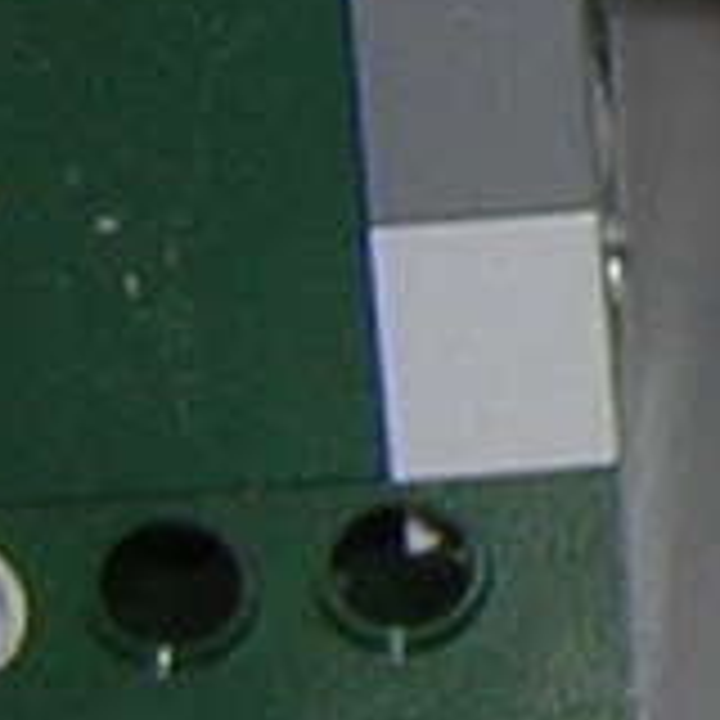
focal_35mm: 319
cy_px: -356
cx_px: 2354
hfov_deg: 5.1
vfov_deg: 5.4
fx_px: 7507
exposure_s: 1/60.1
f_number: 5.2
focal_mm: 4.7
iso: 100
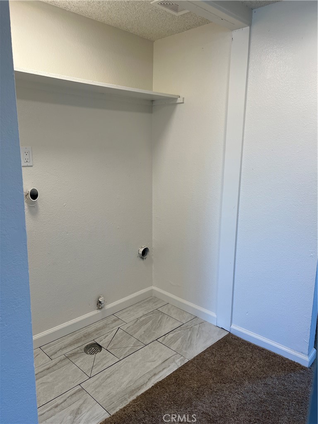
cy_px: 212
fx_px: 318
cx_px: 159
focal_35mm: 26
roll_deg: +0.4
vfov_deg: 67.3
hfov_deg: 53.1
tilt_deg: -9.7
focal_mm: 5.7
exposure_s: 1/157
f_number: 1.5
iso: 64
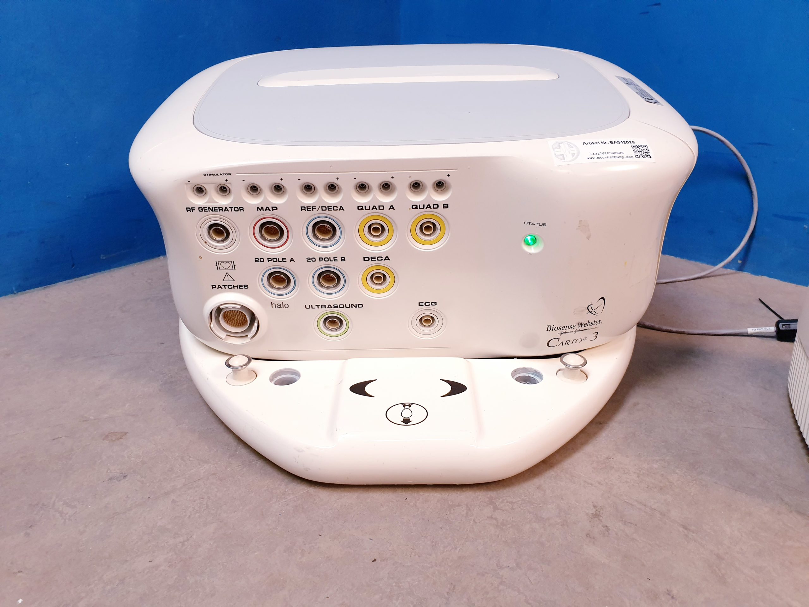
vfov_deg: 53.1
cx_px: 404
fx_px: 608
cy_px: 304
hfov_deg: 67.3
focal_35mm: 26
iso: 200
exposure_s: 1/50
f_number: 2.4
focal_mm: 4.3
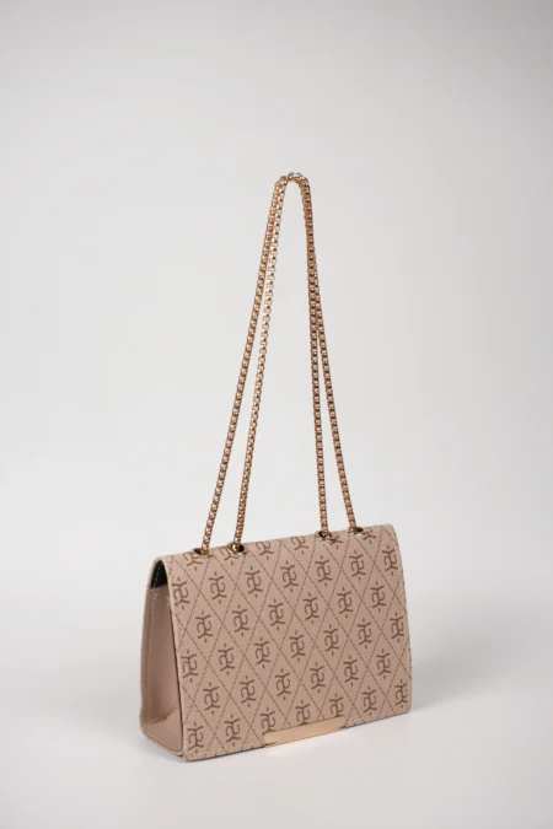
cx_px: 276
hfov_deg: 18.2
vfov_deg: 27.0
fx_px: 1728
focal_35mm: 75
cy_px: 414
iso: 160
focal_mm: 50
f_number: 5.6
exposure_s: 1/30
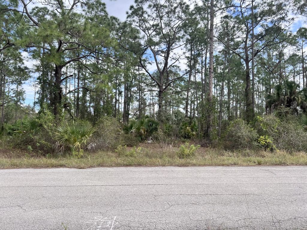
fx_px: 231
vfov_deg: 53.1
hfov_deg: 67.3
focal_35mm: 26
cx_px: 154
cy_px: 115
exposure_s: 1/1838
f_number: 1.5
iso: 50
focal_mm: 5.7
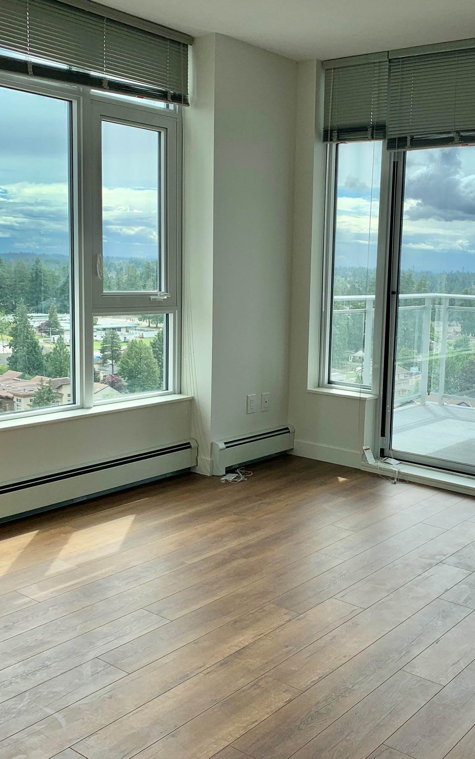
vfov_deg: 52.7
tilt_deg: -7.3
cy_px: 378
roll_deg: -2.3
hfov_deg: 34.0
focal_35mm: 37
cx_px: 326
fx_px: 766
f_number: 1.8
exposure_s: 1/981
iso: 25
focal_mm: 4.25
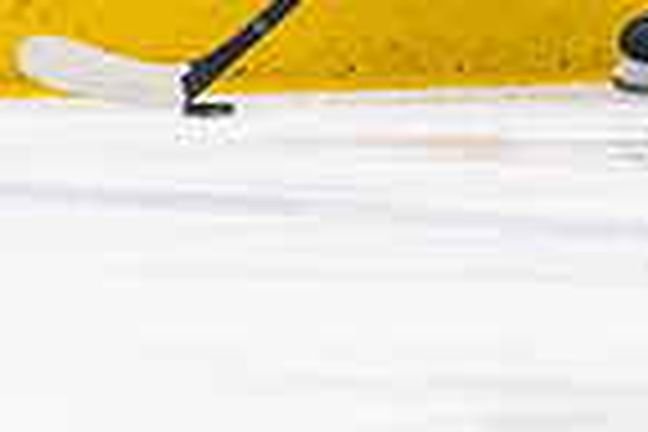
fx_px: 22840
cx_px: 527
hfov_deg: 1.6
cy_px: -64
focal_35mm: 1269
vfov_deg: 1.1
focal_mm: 200
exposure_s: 1/1600
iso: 4000
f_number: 2.8
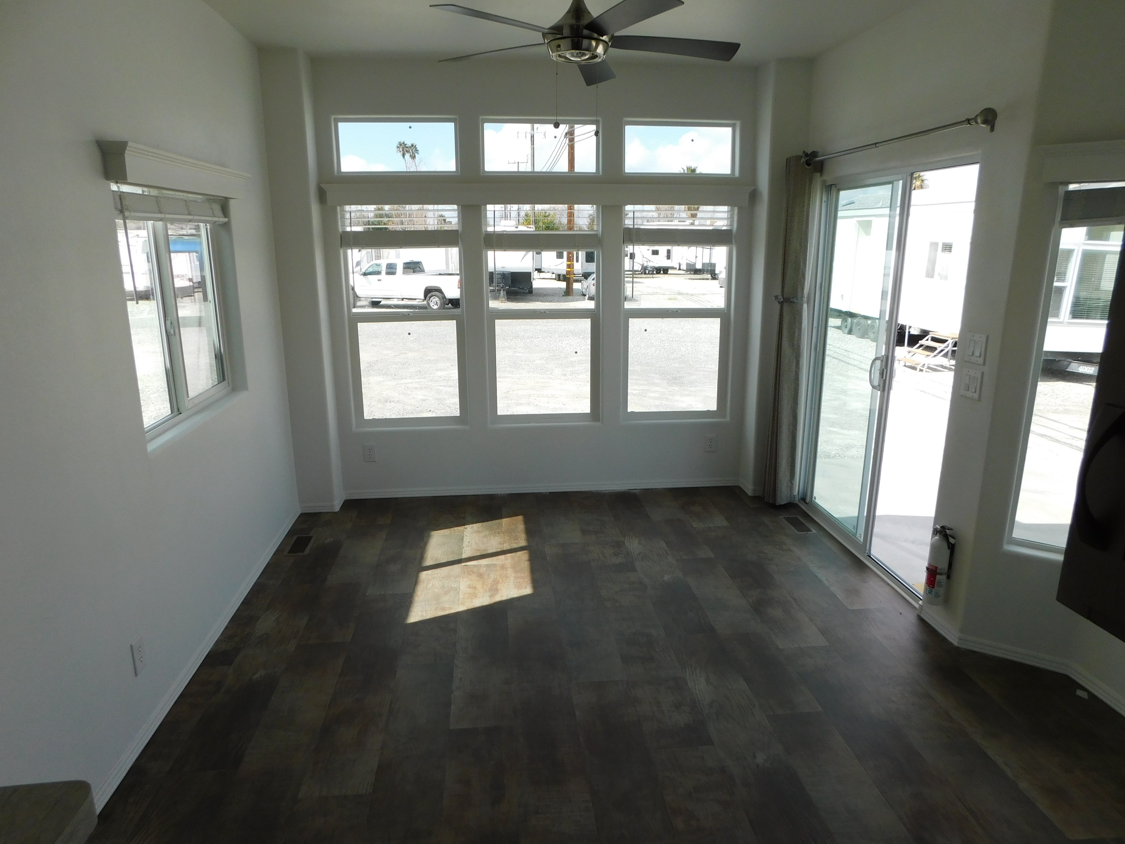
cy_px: 422
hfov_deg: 73.9
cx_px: 562
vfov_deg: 58.9
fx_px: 747
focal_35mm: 23
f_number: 3
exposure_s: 1/640
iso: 125
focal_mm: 4
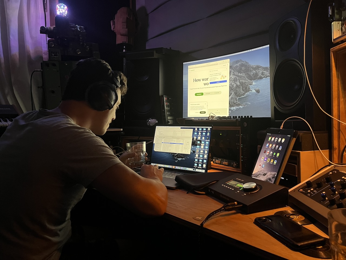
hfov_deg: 67.3
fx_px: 260
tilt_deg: -3.1
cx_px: 173
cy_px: 130
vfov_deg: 53.1
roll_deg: +0.8
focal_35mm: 26
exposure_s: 1/40
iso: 500
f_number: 1.6
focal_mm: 5.1
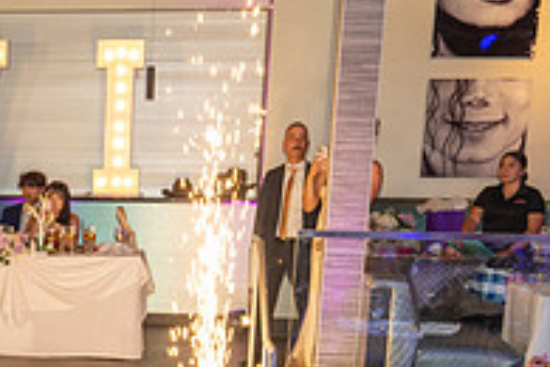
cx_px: -118
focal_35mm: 92
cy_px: 459
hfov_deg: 20.6
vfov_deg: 14.3
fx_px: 1405
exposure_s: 1/125
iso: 1000
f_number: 3.5
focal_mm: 31
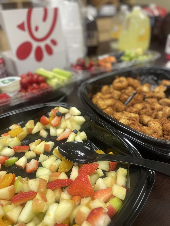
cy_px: 113
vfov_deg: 67.3
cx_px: 85
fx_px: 170
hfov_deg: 53.1
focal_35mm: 26
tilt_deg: -31.2
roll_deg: +2.9
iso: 125
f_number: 1.6
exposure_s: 1/60
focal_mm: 4.2
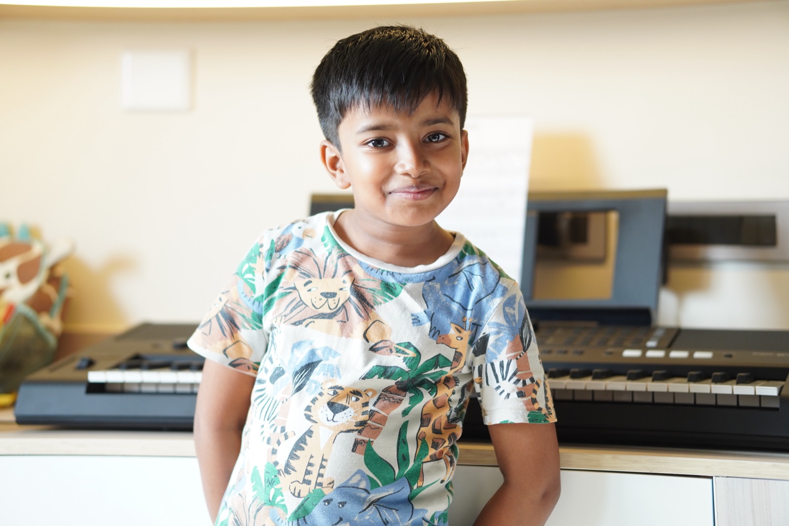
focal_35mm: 84
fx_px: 1841
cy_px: 263
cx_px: 394
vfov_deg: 16.3
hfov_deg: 24.2
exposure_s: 1/250
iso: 320
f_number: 1.4
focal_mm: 56
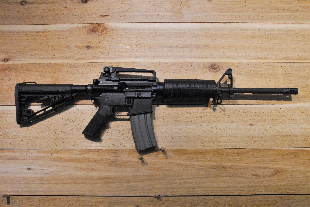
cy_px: 104
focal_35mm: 32
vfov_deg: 41.8
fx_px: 272
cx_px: 155
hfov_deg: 59.4
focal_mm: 21
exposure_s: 1/100
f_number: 9
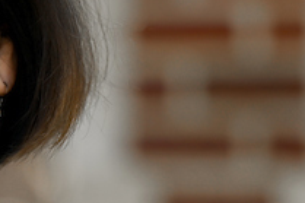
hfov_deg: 3.0
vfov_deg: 2.0
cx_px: -142
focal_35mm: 689
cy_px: 282
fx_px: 5833
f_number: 2.8
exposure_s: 1/400
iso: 80
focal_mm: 120
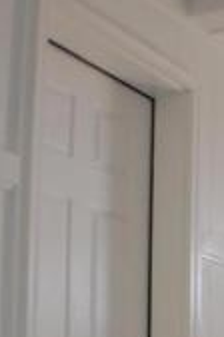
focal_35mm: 150
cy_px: 462
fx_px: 1406
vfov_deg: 13.1
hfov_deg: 8.8
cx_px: 360
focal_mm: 22
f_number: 4
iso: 200
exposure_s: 1/60
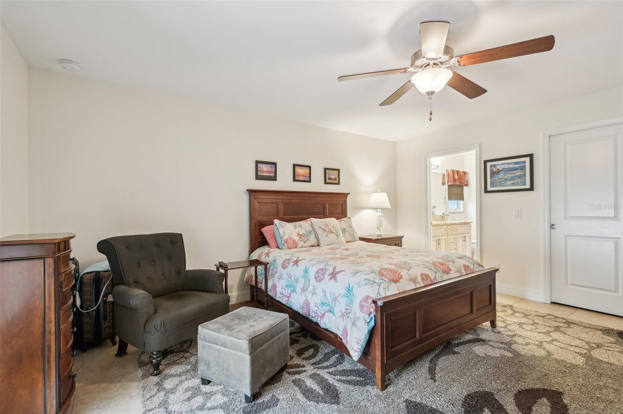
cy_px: 207
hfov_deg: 96.8
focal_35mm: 16
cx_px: 312
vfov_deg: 73.6
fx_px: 277
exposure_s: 1/3.33
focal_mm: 16
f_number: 8
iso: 400
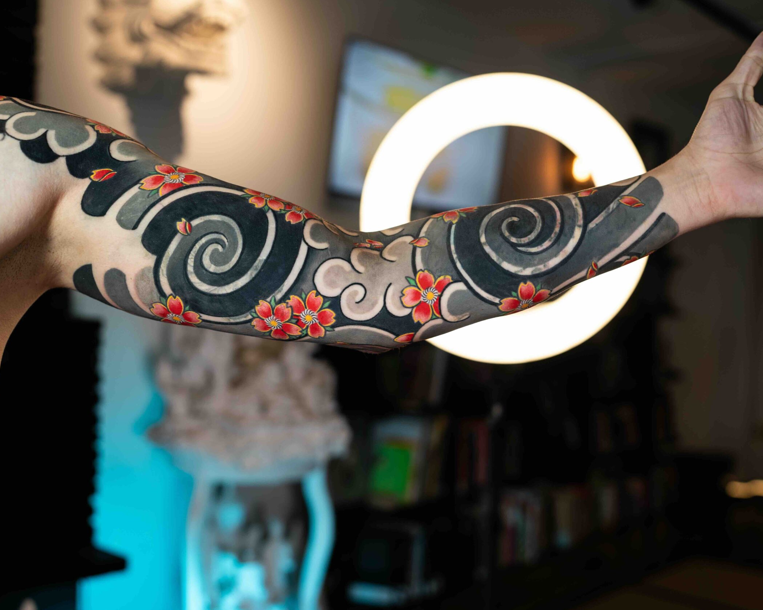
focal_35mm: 40
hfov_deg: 45.8
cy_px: 309
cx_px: 378
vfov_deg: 37.3
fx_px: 903
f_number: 2.2
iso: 160
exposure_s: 1/125
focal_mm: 35
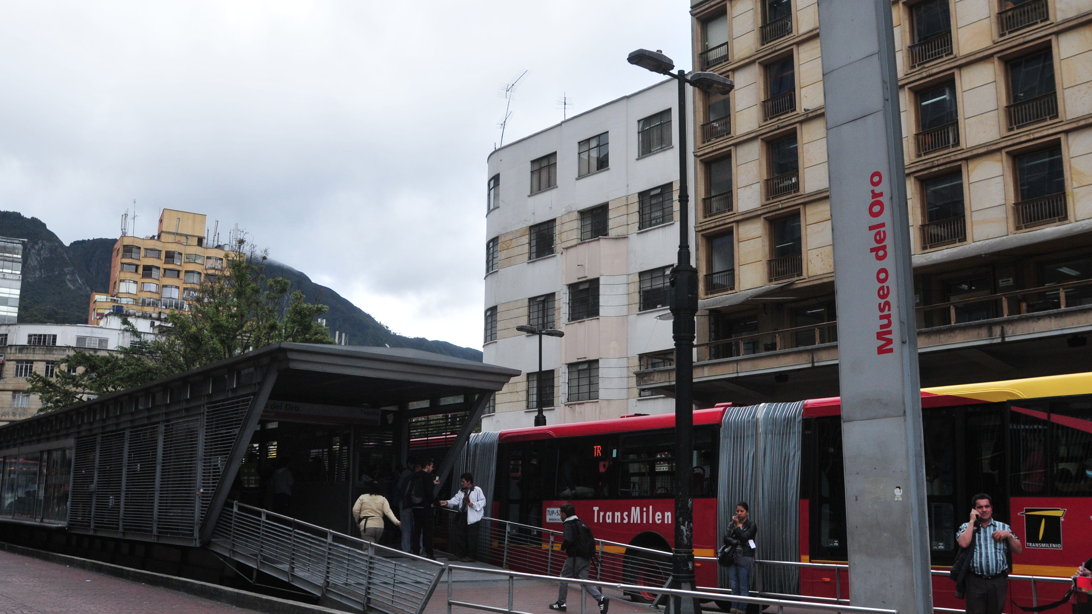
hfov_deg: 56.5
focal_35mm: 35
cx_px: 491
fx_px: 1013
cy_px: 311
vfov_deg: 33.7
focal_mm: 20
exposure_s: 1/2000
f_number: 4.5
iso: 640
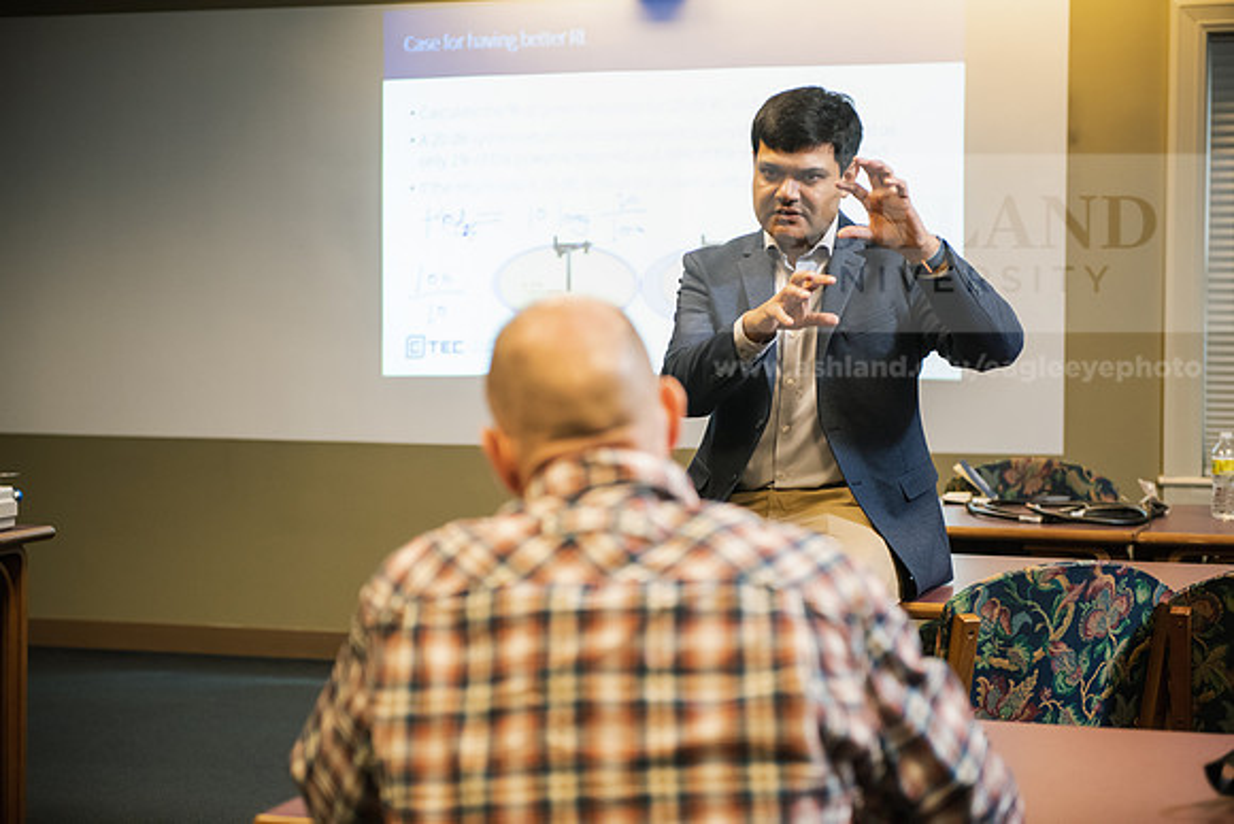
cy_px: 412
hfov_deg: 28.8
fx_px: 2400
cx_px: 617
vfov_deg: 19.5
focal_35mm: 70
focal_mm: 70
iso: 2000
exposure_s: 1/200
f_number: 3.2
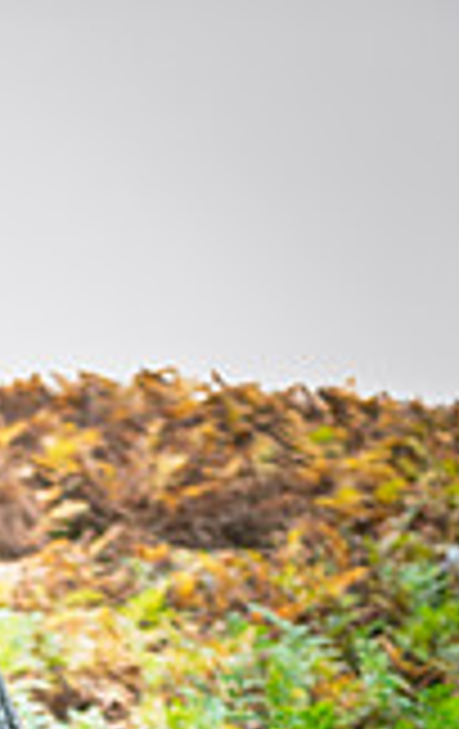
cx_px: -194
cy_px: 1008
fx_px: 4778
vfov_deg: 8.6
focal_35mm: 240
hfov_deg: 5.5
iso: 64
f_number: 1.4
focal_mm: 85
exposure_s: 1/250
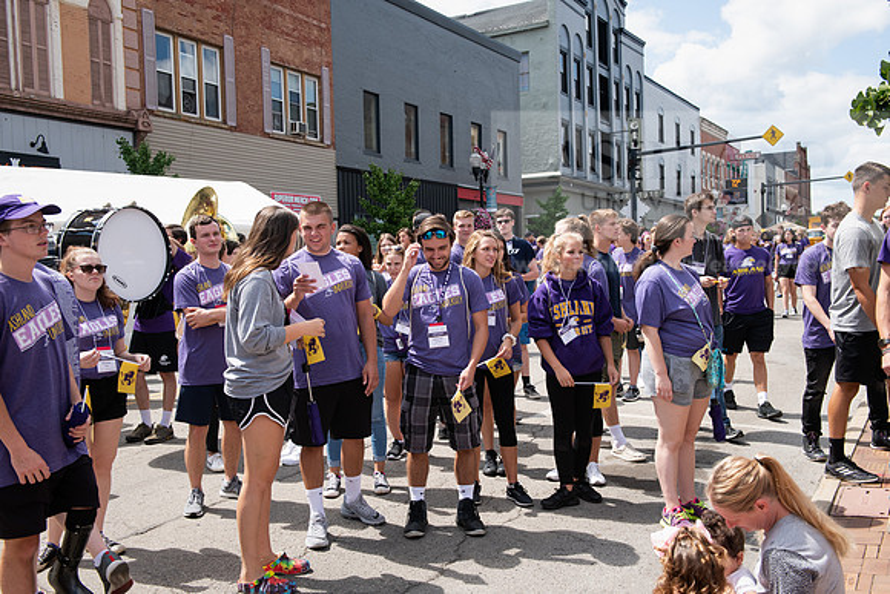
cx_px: 445
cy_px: 297
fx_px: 890
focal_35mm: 36
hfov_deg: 53.1
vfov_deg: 36.9
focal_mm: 36
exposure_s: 1/640
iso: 250
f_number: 5.6
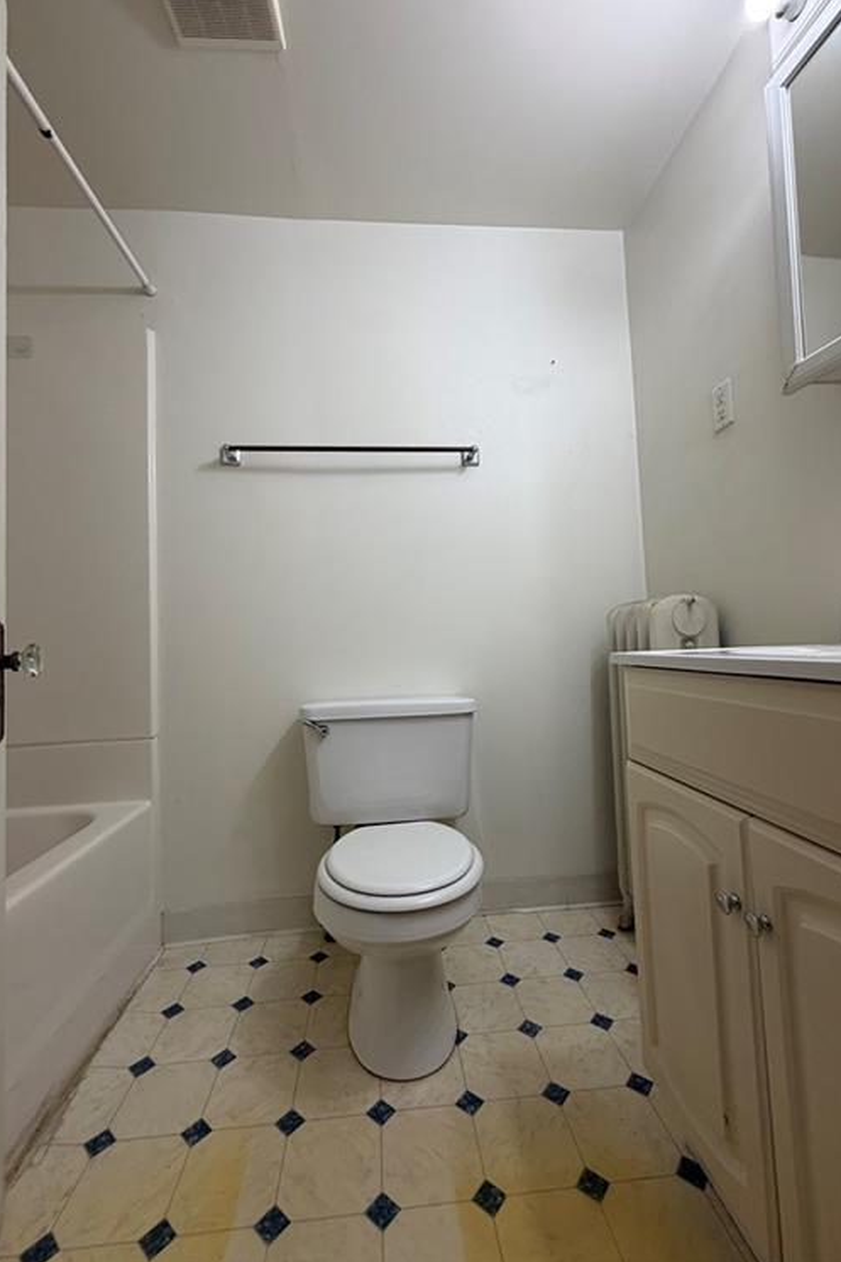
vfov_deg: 100.4
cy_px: 617
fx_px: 526
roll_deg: +0.5
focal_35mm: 15
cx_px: 415
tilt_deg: +1.9
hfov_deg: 77.3
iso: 160
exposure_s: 1/120
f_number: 2.2
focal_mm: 2.22
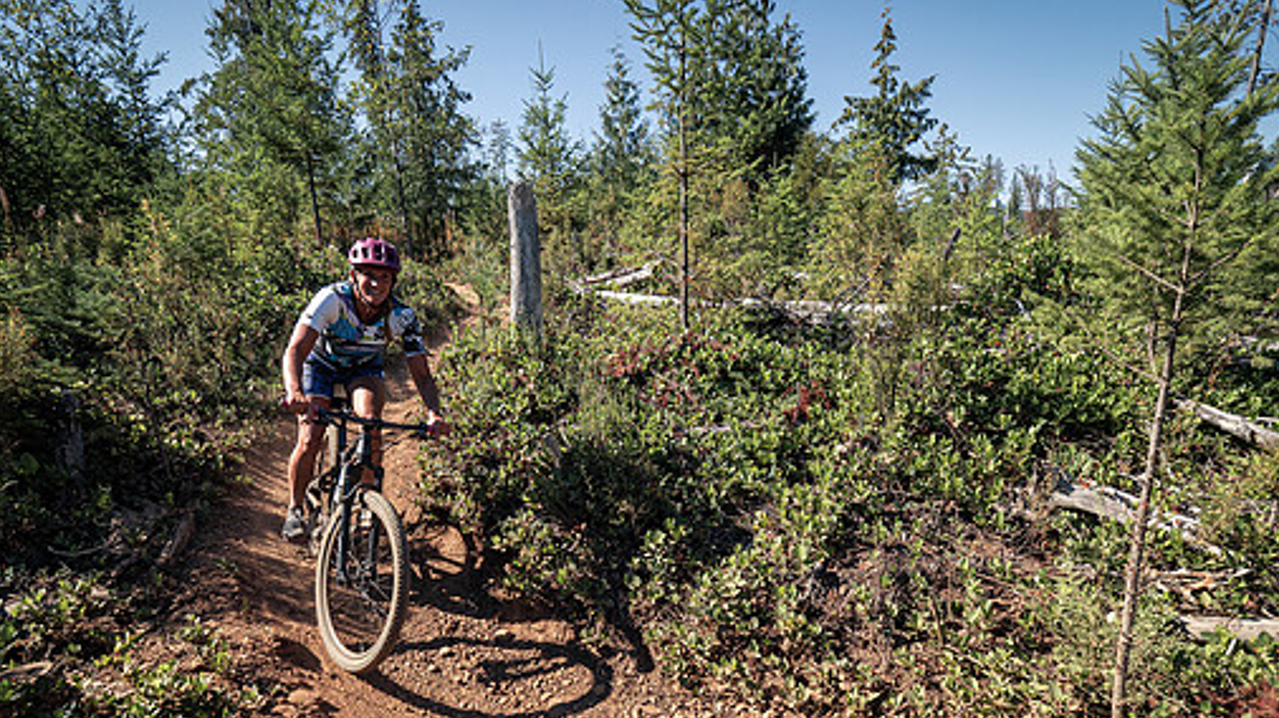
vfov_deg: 54.3
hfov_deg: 86.6
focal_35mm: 20
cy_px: 497
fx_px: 678
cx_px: 614
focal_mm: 8
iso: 400
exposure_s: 1/1000
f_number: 4
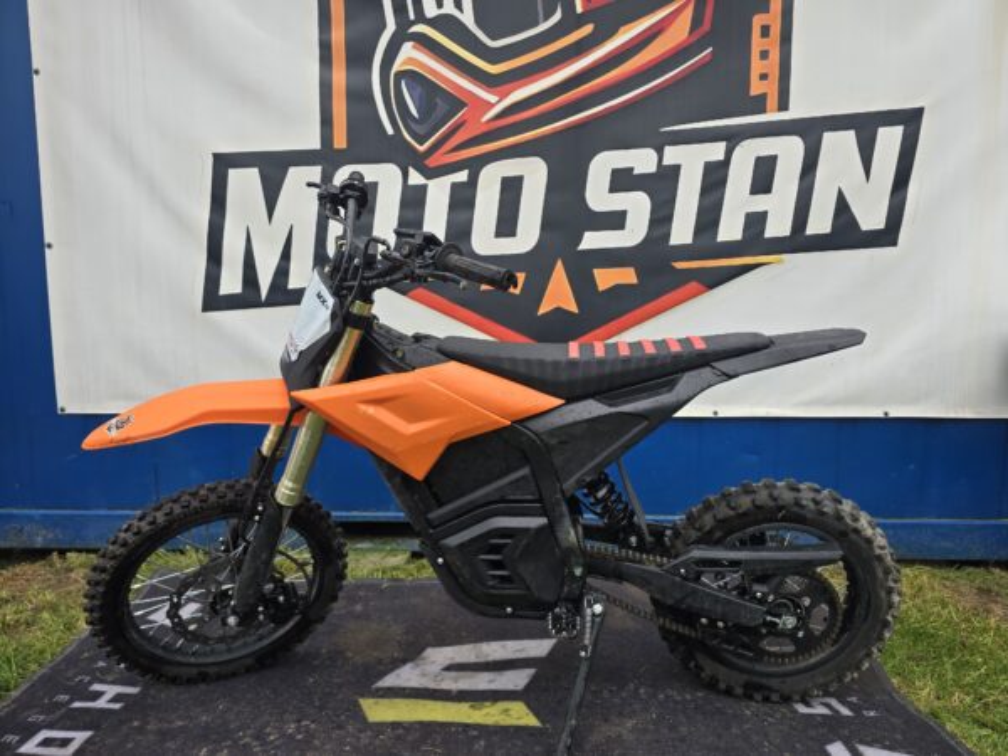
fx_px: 670
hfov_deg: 73.9
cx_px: 504
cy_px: 378
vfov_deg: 58.9
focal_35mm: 23
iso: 32
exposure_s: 1/180
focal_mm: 6.3
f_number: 1.7
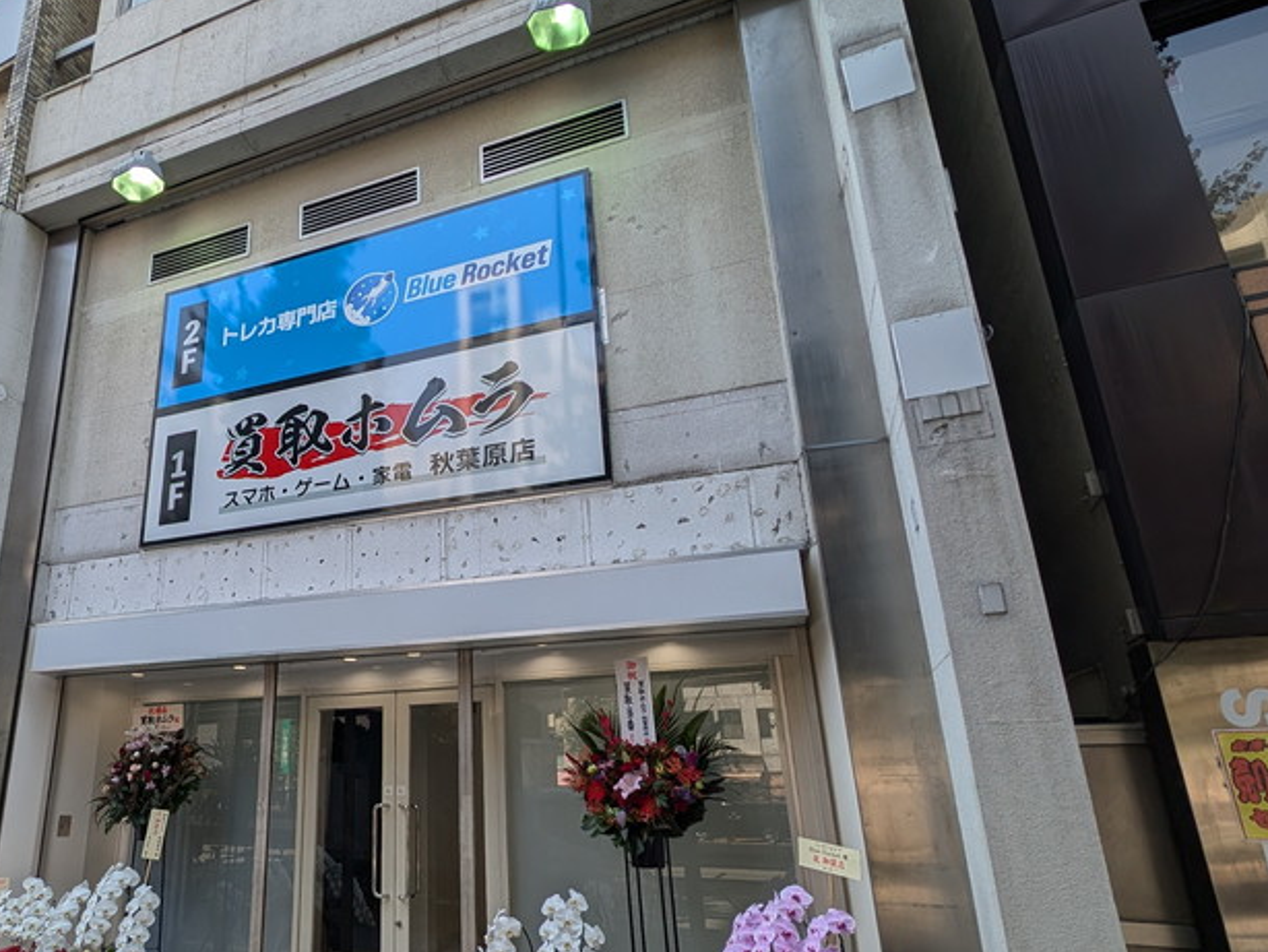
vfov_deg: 65.5
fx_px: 733
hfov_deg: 77.9
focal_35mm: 20
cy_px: 564
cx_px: 382
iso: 31
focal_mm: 2.23
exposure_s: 1/482
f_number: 1.95
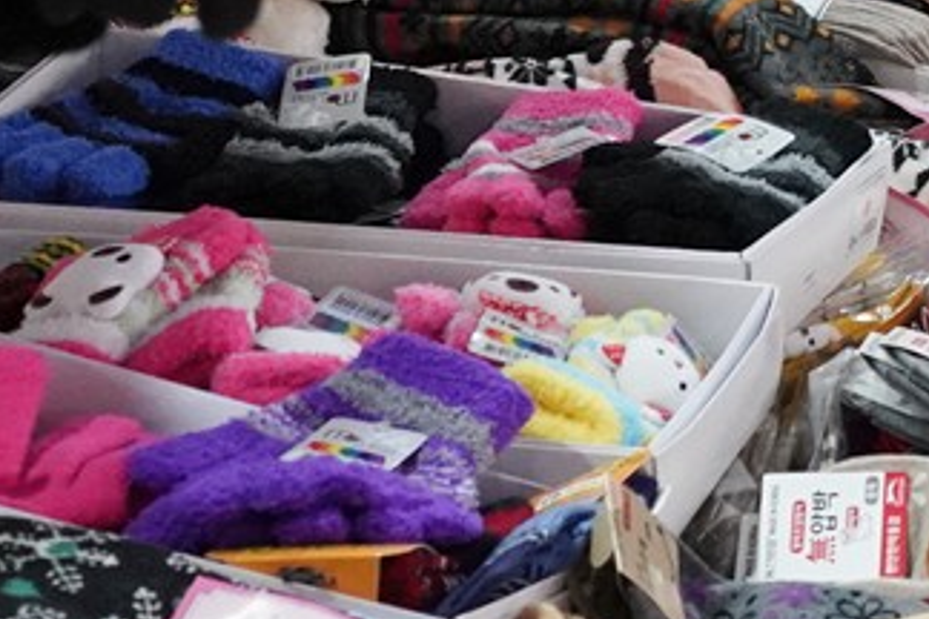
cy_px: -688
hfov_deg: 10.1
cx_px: 2334
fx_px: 4464
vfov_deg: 7.6
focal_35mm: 173
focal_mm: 28
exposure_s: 1/100
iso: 3200
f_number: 8
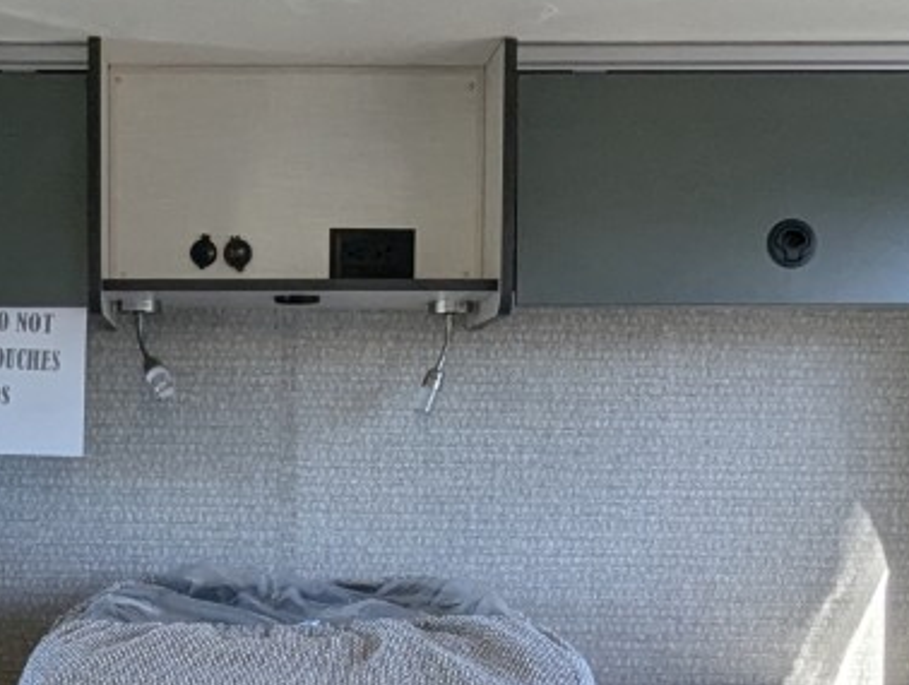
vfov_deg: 24.4
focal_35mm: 59
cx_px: 237
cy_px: 572
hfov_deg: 32.1
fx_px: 1552
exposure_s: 1/147
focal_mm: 2.35
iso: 158
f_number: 2.2
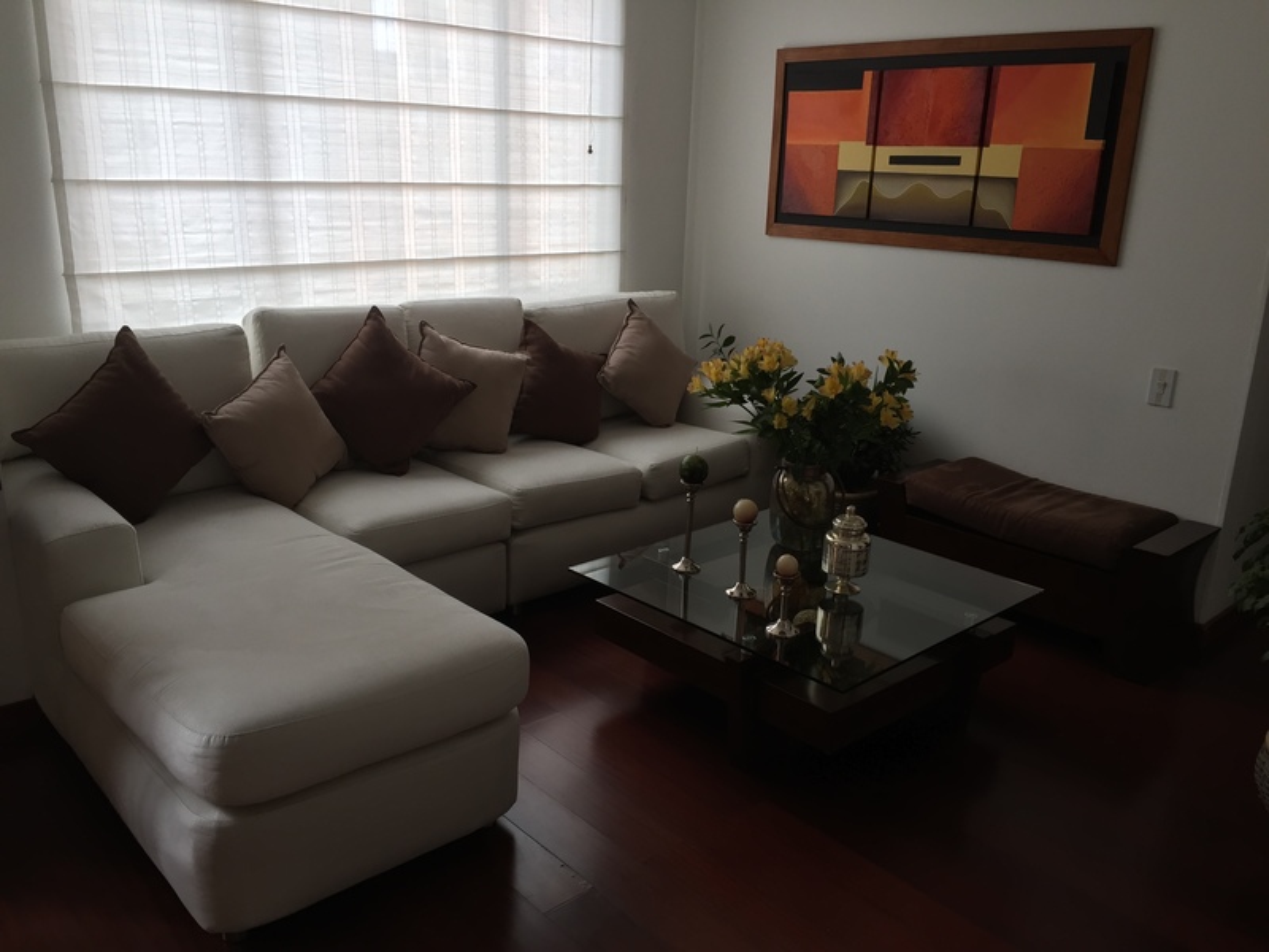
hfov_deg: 61.7
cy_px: 476
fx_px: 1063
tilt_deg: -16.0
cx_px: 634
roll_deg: -1.7
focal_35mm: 29
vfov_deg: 48.2
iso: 50
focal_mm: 4.15
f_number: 2.2
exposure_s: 1/120
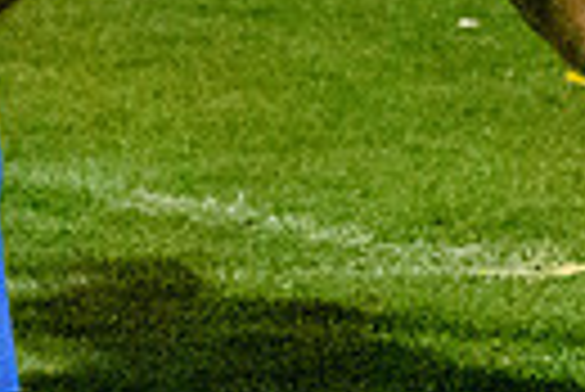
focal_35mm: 836
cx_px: 1337
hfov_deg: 2.4
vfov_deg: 1.6
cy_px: -317
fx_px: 13600
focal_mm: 102
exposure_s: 1/1500
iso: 51200
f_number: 4
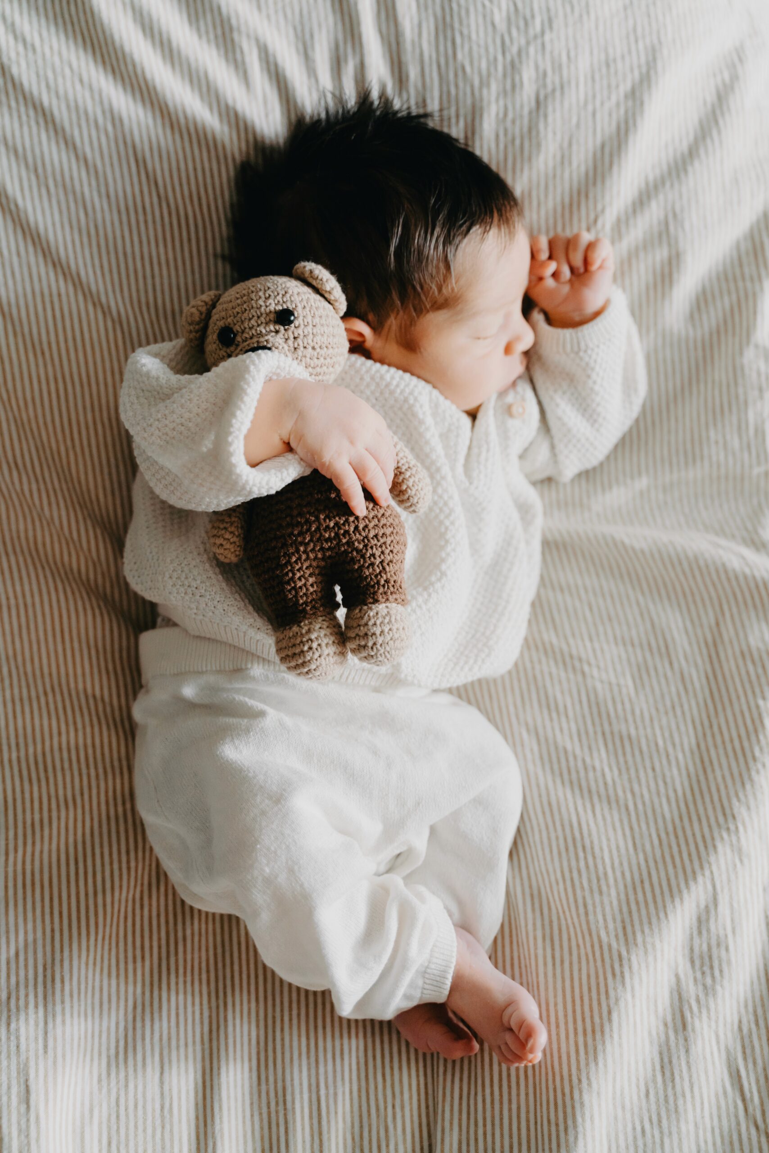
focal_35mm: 42
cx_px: 384
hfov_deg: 31.9
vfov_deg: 46.4
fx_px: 1345
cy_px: 576
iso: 1000
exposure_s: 1/60
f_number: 2.8
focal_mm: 42
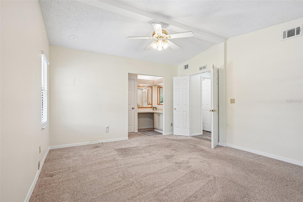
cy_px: 101
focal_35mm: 17
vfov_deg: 70.4
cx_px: 152
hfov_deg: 93.3
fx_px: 143
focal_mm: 17
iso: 400
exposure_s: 1/20
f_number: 9
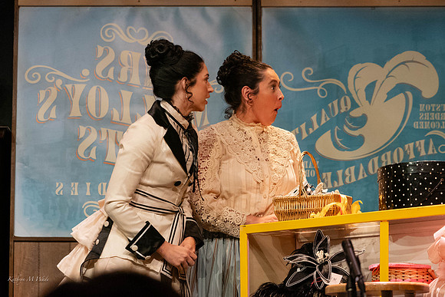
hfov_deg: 16.2
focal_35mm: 126
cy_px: 151
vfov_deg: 10.9
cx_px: 205
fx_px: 1561
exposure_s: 1/400
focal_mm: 103
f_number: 6.3
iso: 4000
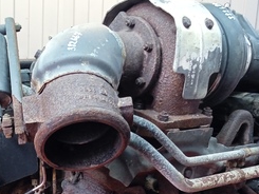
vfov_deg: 19.4
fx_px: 546
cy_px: 210
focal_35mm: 73
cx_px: 74
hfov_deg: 26.4
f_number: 2.2
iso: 324
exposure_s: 1/25
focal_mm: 3.43
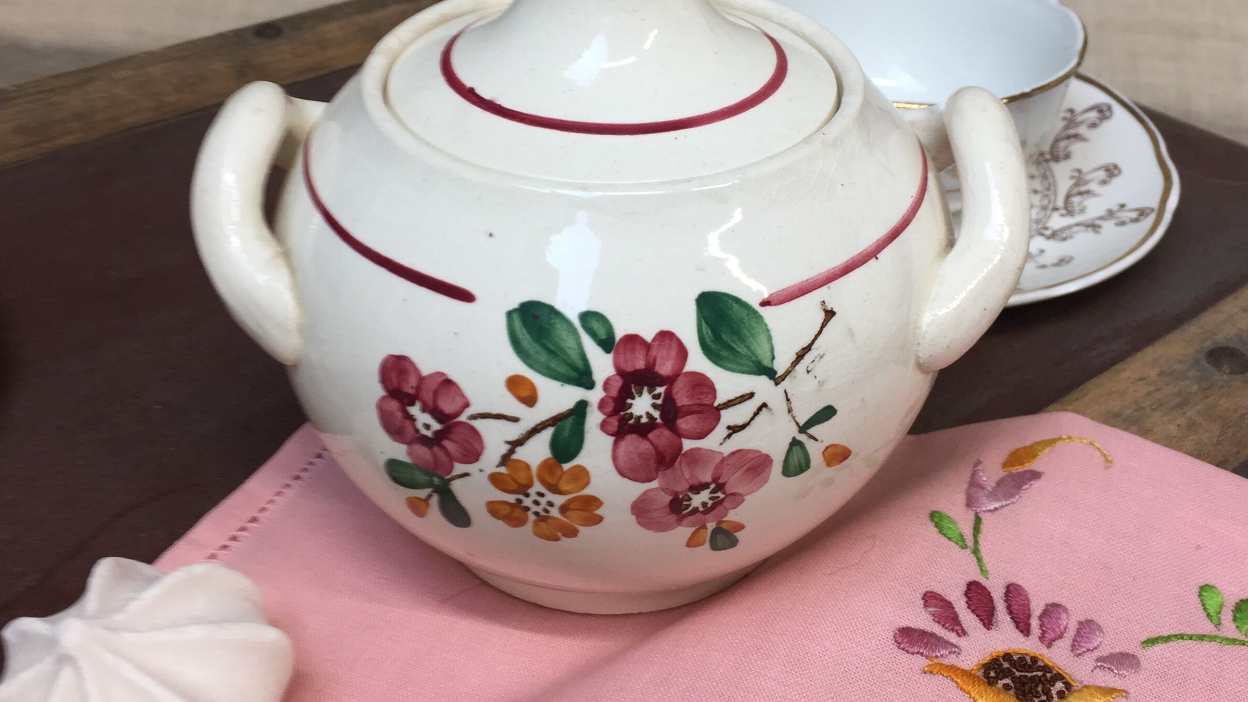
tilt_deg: -31.6
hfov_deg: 47.4
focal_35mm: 43
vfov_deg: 27.5
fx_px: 1423
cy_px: 211
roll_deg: +1.0
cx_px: 631
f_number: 2.2
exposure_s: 1/50
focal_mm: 4.15
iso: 32
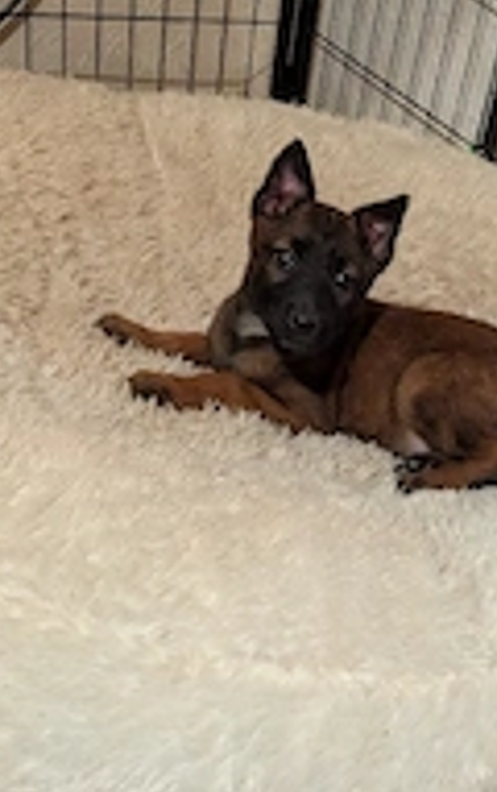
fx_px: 1144
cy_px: 597
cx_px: 501
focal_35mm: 53
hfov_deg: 23.4
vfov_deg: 37.2
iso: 2593
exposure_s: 1/50
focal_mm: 6.9
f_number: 1.68
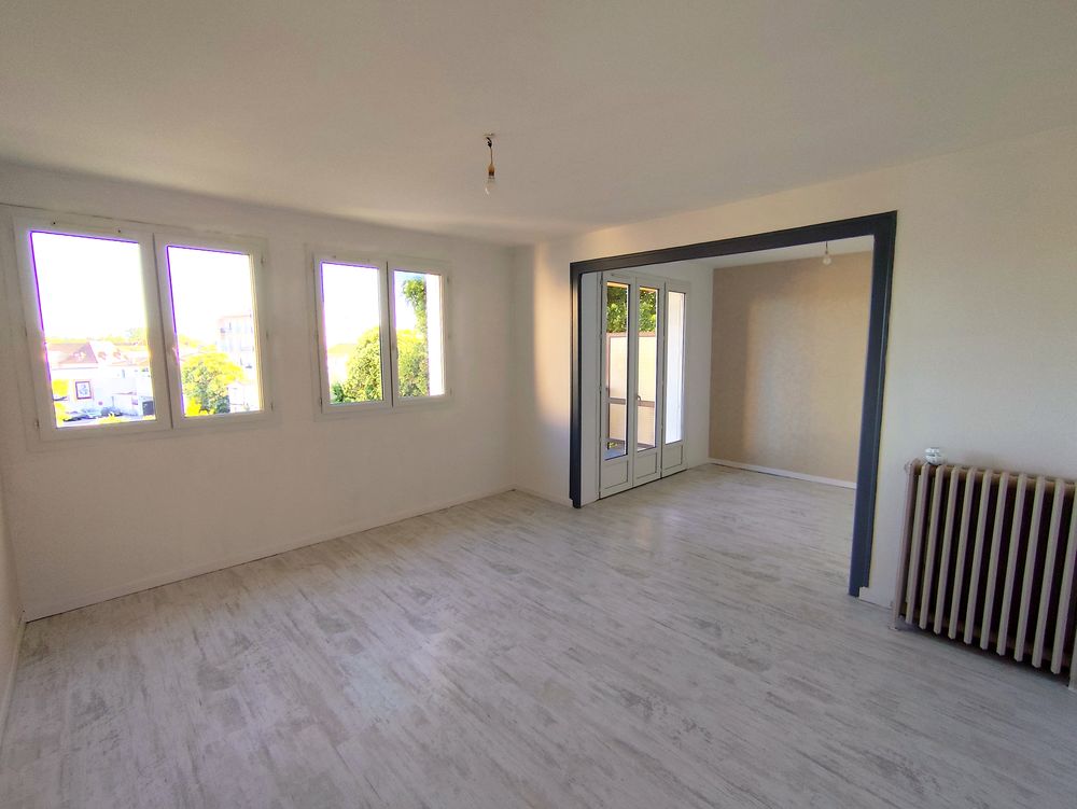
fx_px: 498
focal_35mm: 16
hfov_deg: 94.5
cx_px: 538
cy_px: 404
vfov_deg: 78.2
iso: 50
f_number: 2.2
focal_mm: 1.65
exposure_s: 1/112
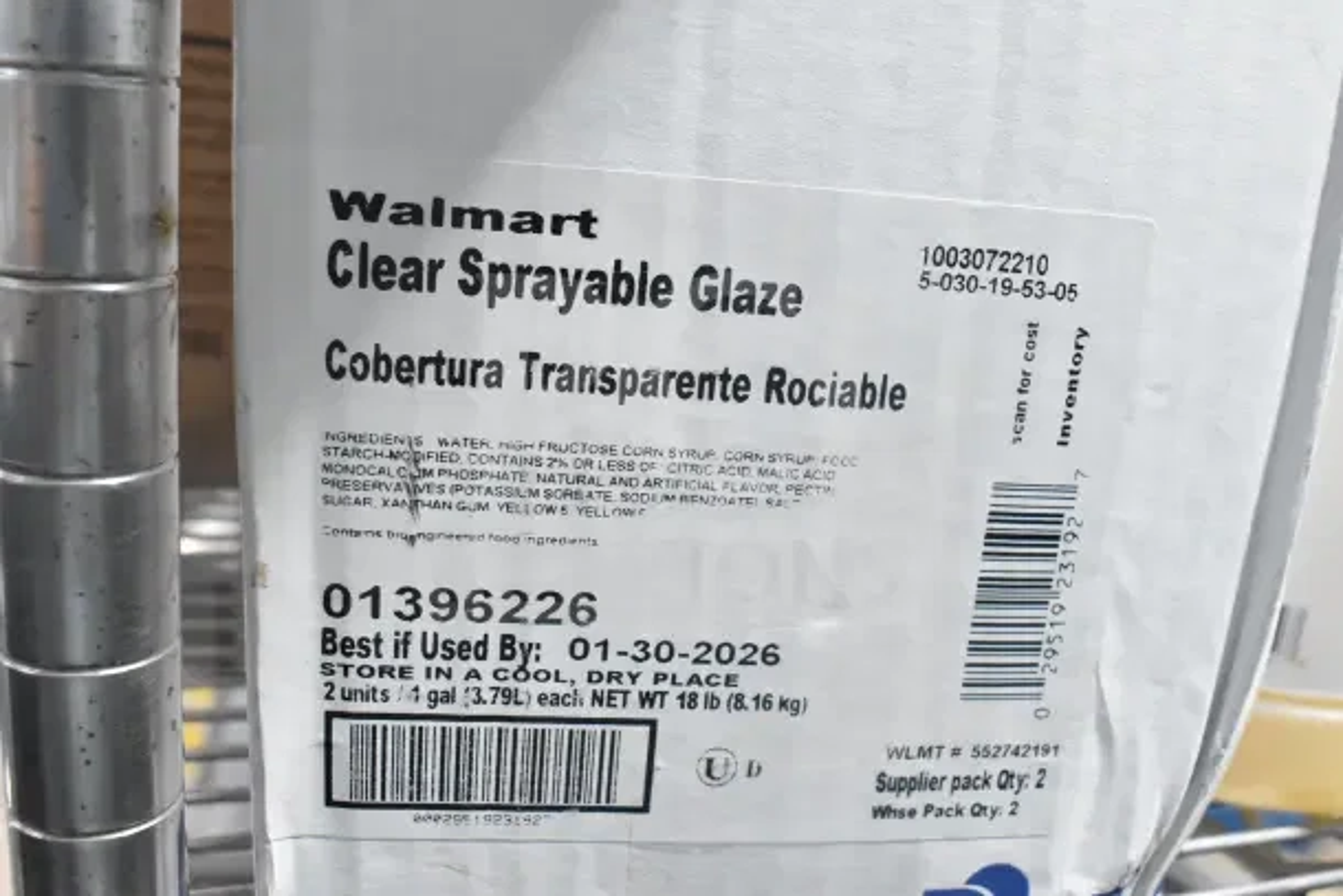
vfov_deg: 40.0
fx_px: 1231
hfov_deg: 57.2
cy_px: 448
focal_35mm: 33
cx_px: 672
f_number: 6.3
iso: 6400
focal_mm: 22
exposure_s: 1/160
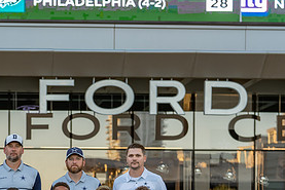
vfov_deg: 9.5
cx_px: 26
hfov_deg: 14.3
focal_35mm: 142
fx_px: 1125
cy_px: 252
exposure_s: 1/320
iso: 250
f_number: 2.5
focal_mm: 50
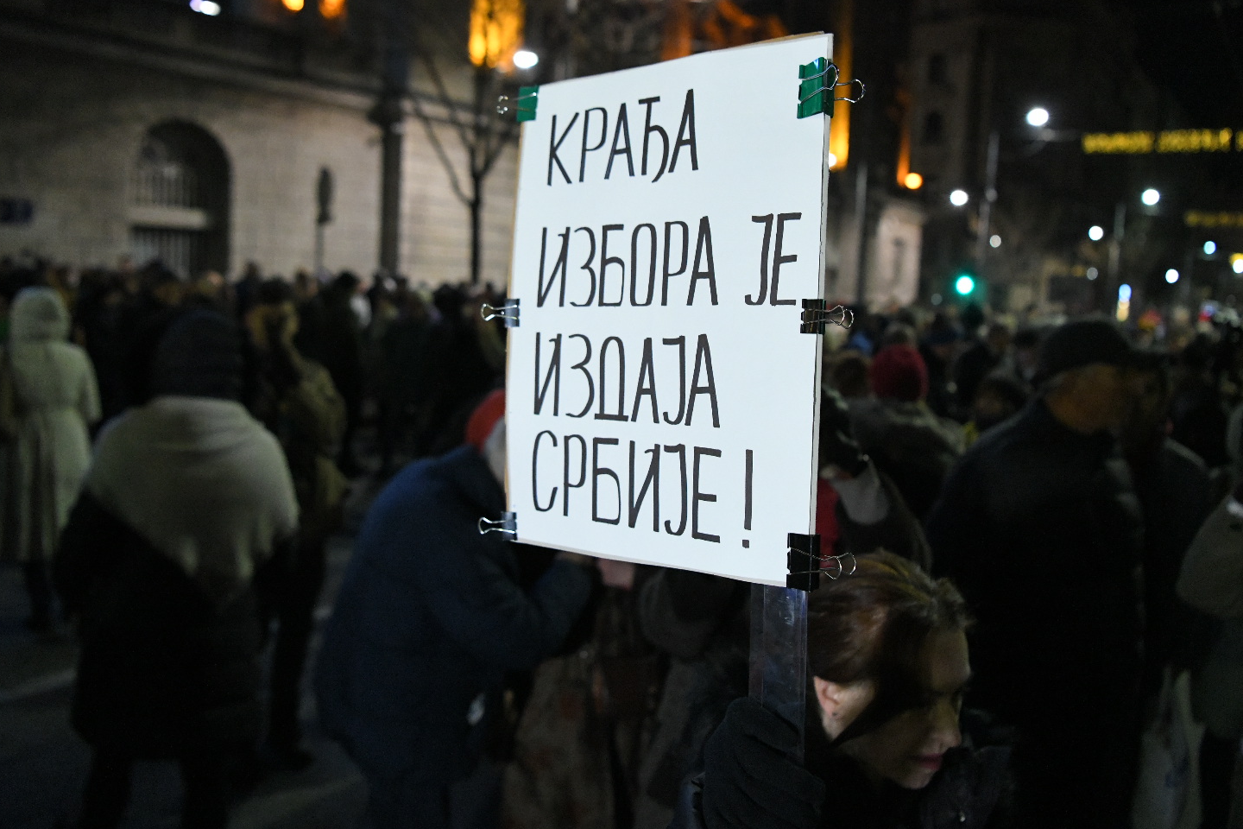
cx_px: 645
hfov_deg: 67.4
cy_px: 372
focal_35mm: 27
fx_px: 932
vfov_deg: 47.9
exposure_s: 1/320
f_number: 3.2
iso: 10000
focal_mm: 24
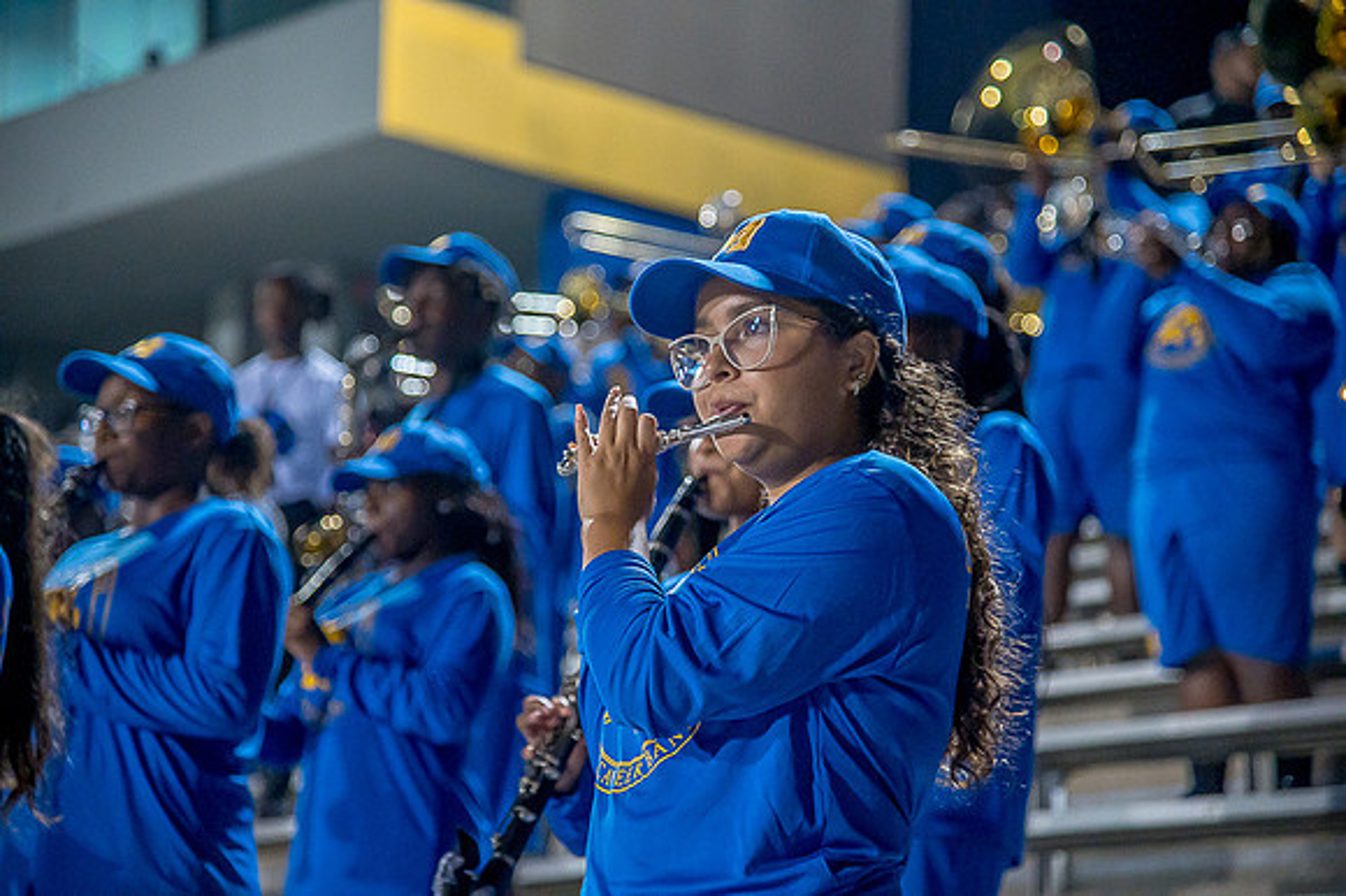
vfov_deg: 13.0
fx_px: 3923
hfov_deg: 19.5
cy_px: 448
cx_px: 673
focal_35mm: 105
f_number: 4
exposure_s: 1/200
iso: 2000
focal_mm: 105
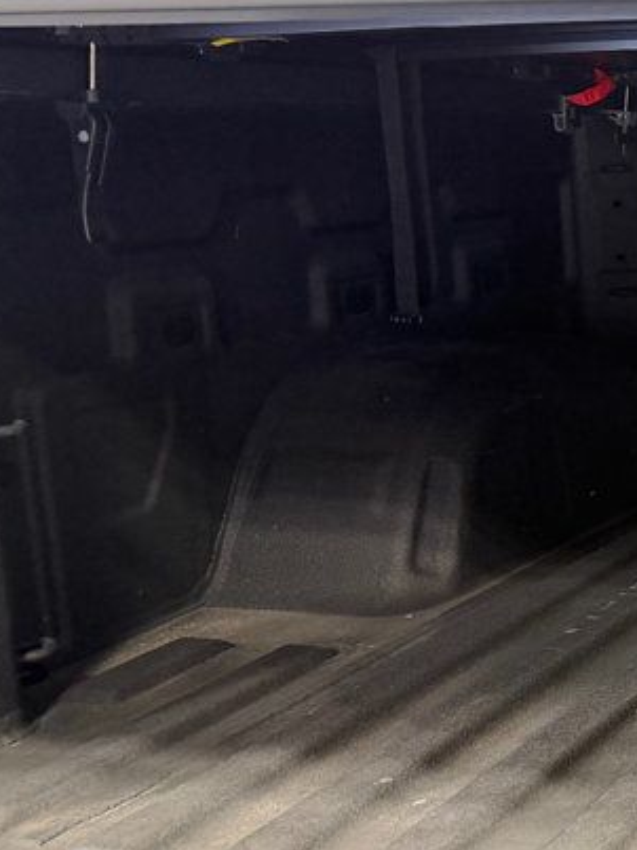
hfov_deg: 19.8
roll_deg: +0.3
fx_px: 1497
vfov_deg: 31.7
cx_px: 1031
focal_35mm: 61
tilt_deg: -11.7
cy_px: 449
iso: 320
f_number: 1.78
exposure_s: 1/60
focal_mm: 6.76
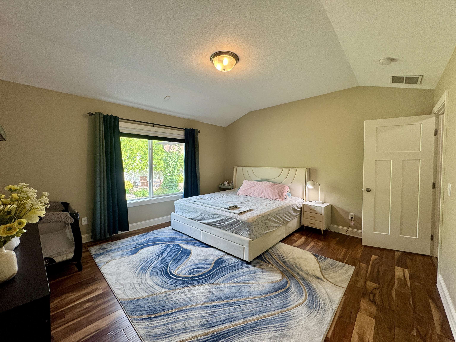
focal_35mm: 14
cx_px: 228
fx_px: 184
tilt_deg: -2.6
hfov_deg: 102.1
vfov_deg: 85.7
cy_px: 171
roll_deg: -0.1
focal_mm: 2.22
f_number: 2.2
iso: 125
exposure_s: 1/120
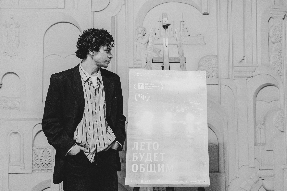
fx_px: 290
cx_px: 160
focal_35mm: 36
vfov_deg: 36.5
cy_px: 85
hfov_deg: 52.6
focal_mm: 28
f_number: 2.8
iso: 2000
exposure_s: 1/125
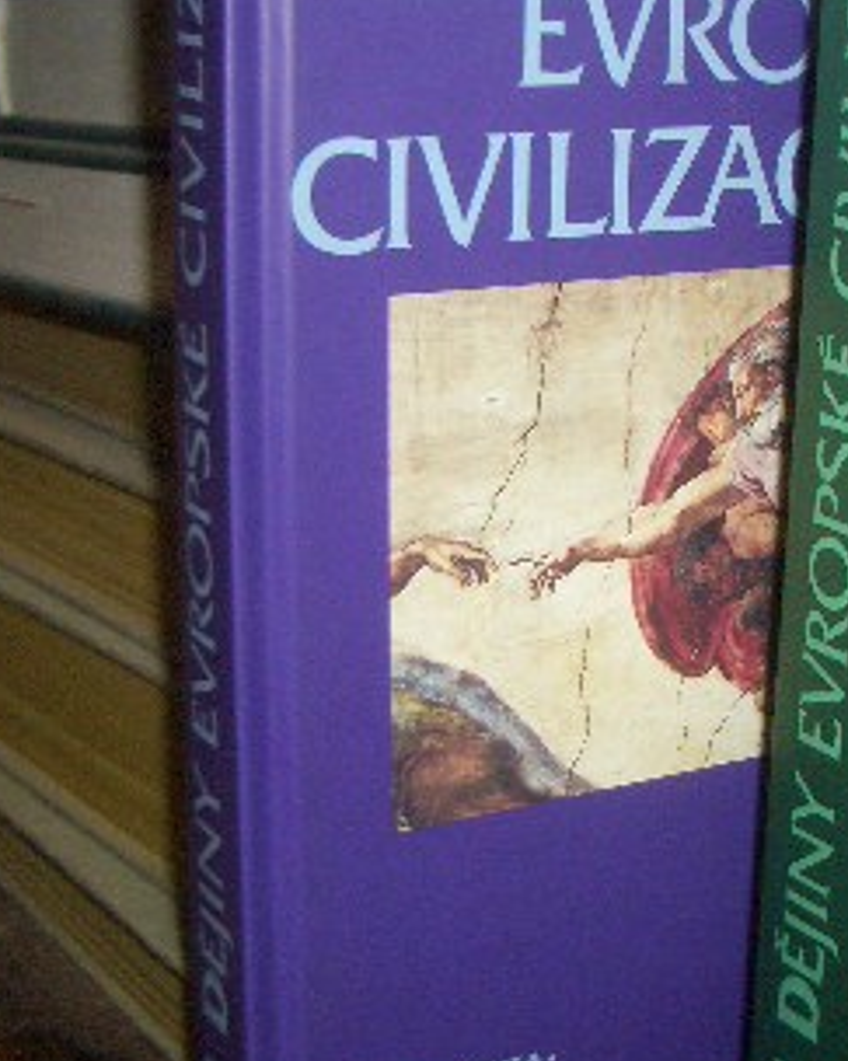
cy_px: 492
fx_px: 2260
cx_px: 900
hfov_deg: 20.4
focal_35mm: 72
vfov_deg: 26.4
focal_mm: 5.8
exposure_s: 1/60
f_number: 2.6
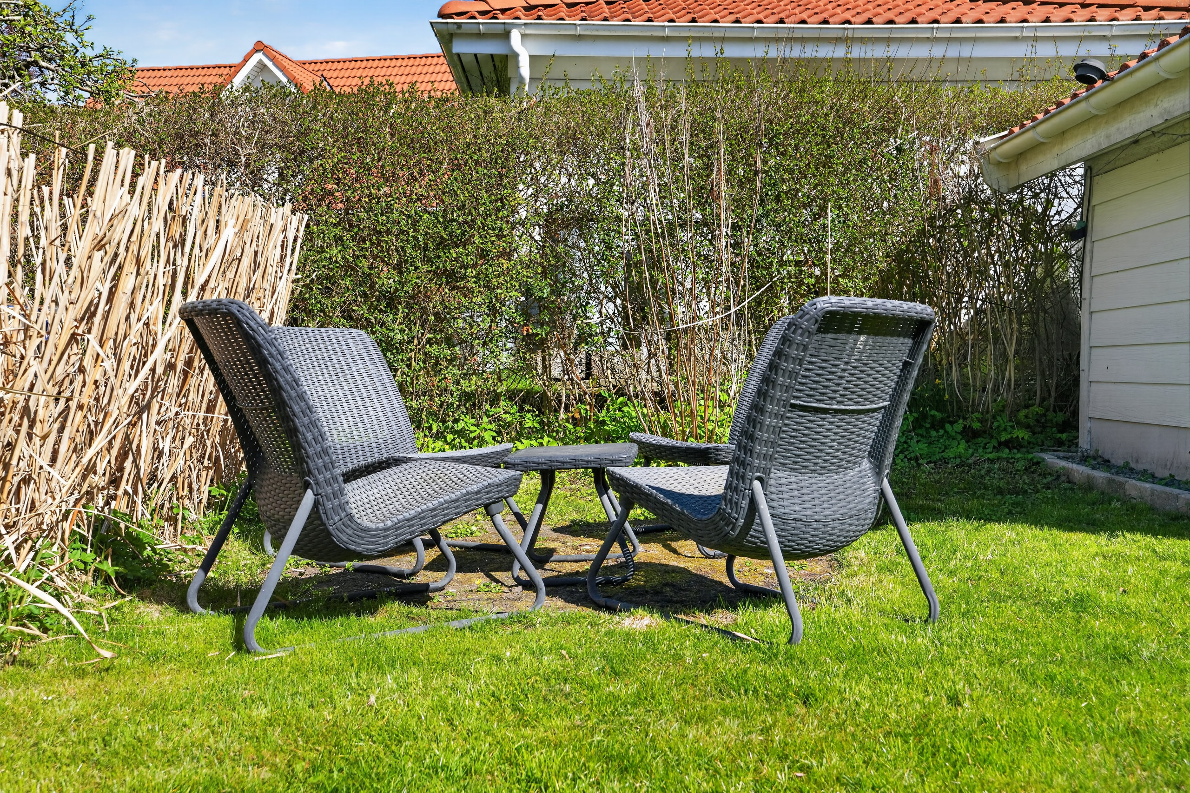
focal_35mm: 35
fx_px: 1157
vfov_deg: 37.8
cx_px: 595
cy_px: 396
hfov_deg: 54.4
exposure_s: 1/250
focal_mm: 35
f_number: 8
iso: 400
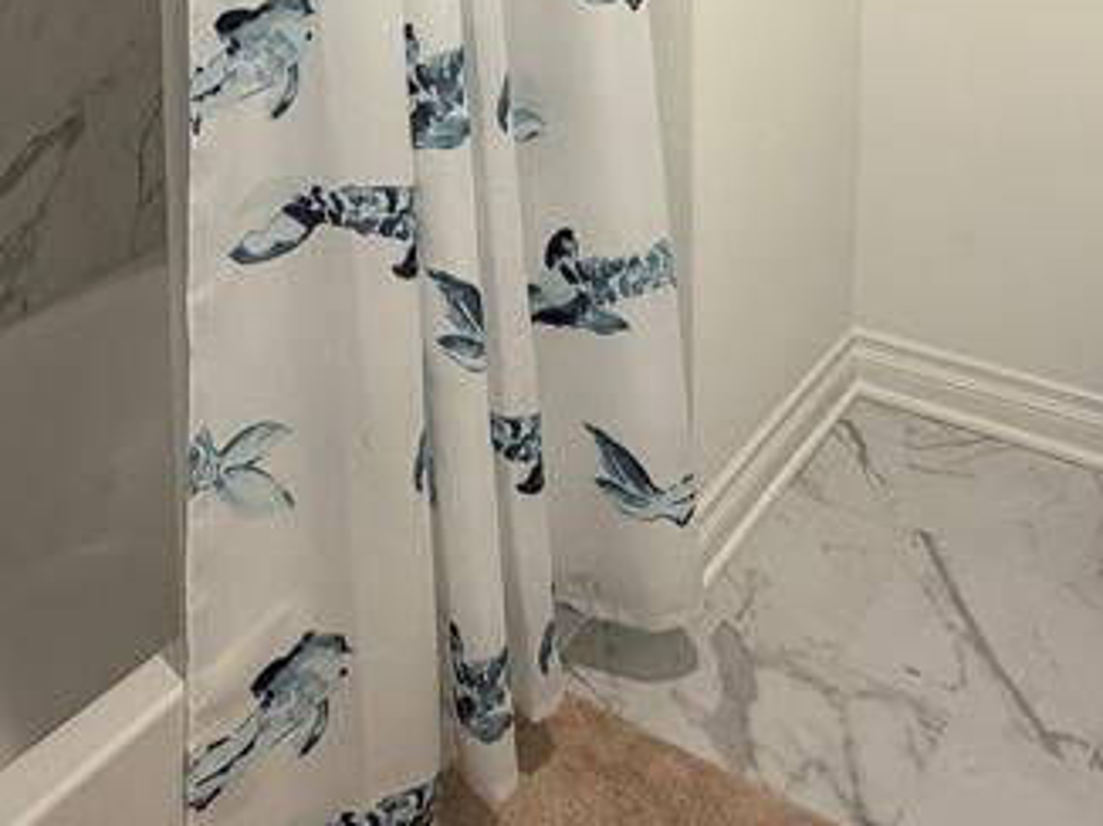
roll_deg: +1.9
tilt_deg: -11.0
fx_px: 1401
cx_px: 541
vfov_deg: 29.1
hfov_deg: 43.0
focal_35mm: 44
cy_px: -122
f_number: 2.2
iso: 320
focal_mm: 2.22
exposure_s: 1/120
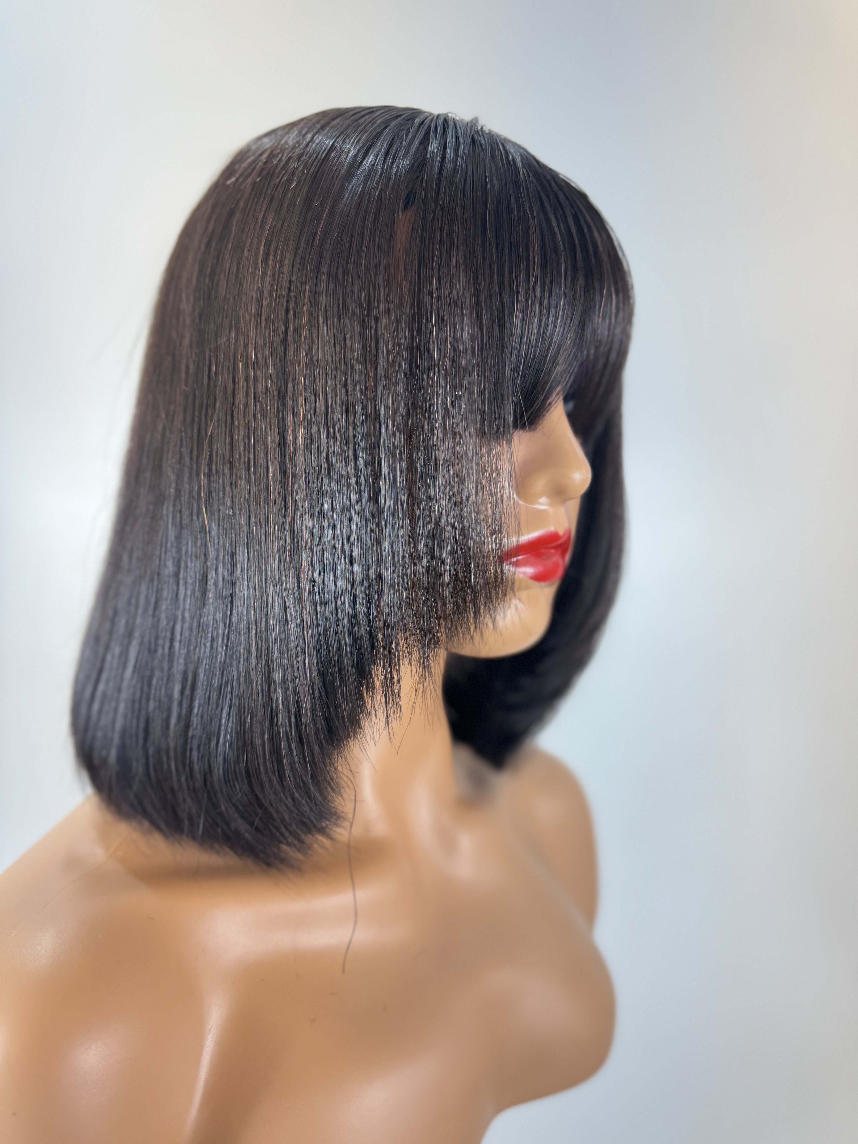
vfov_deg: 71.6
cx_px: 429
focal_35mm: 24
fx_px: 793
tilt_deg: -3.3
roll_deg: +0.5
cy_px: 572
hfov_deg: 56.8
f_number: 1.78
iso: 160
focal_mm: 6.76
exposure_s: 1/100
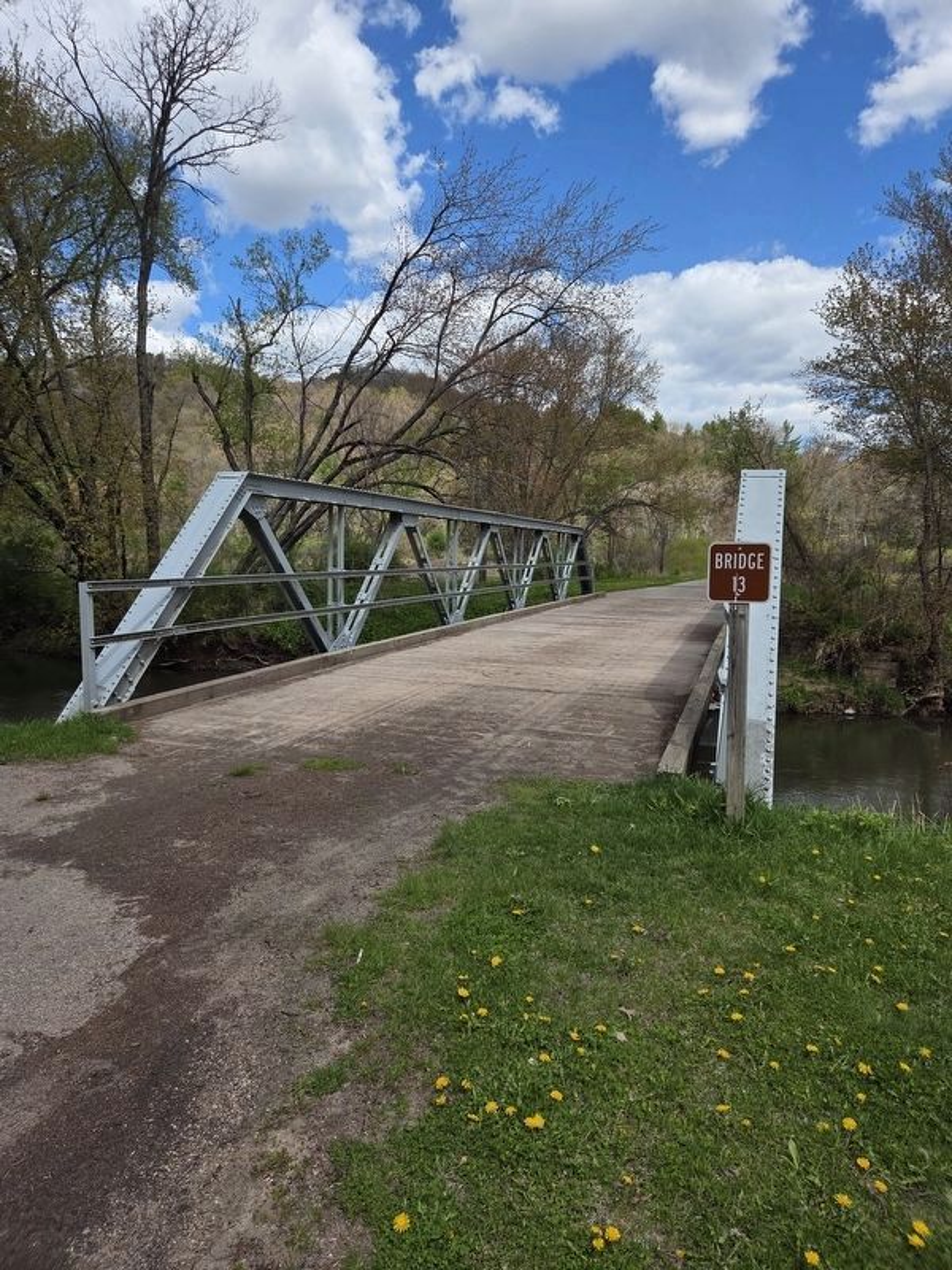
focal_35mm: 23
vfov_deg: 73.9
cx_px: 476
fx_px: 843
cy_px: 635
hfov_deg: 58.9
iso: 80
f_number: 1.8
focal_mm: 5.4
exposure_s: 1/4771
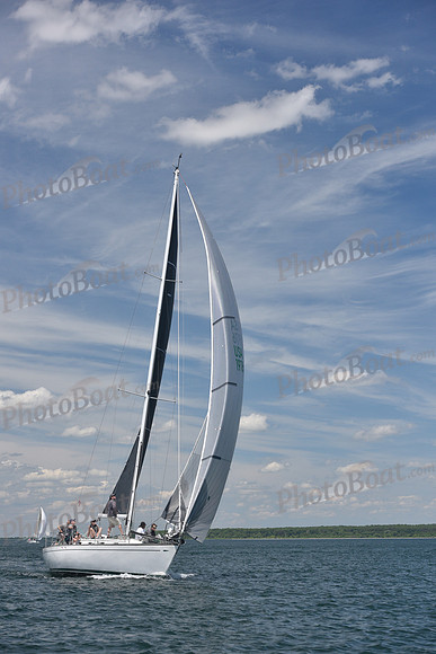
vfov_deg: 28.8
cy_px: 327
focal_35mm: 70
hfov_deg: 19.5
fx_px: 1271
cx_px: 218
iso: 320
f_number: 6.3
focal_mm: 70
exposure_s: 1/800
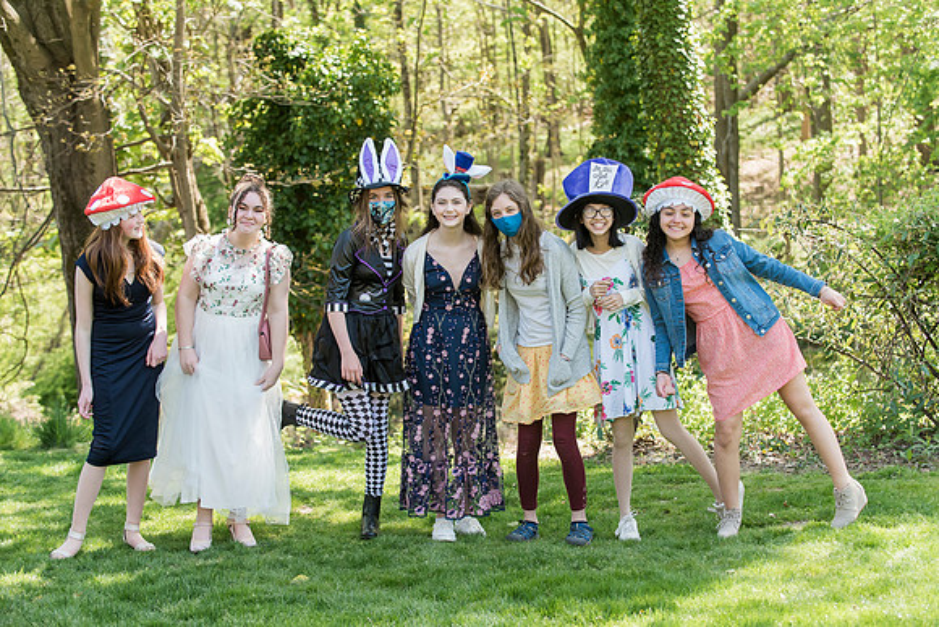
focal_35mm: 81
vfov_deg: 17.0
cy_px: 324
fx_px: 2101
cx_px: 485
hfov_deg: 25.2
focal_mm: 78
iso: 800
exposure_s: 1/800
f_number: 4
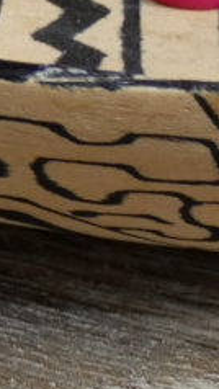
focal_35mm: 139
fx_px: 1434
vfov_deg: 15.1
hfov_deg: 8.0
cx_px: 546
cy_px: 405
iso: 125
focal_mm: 6.8
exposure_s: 1/60
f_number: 3.5
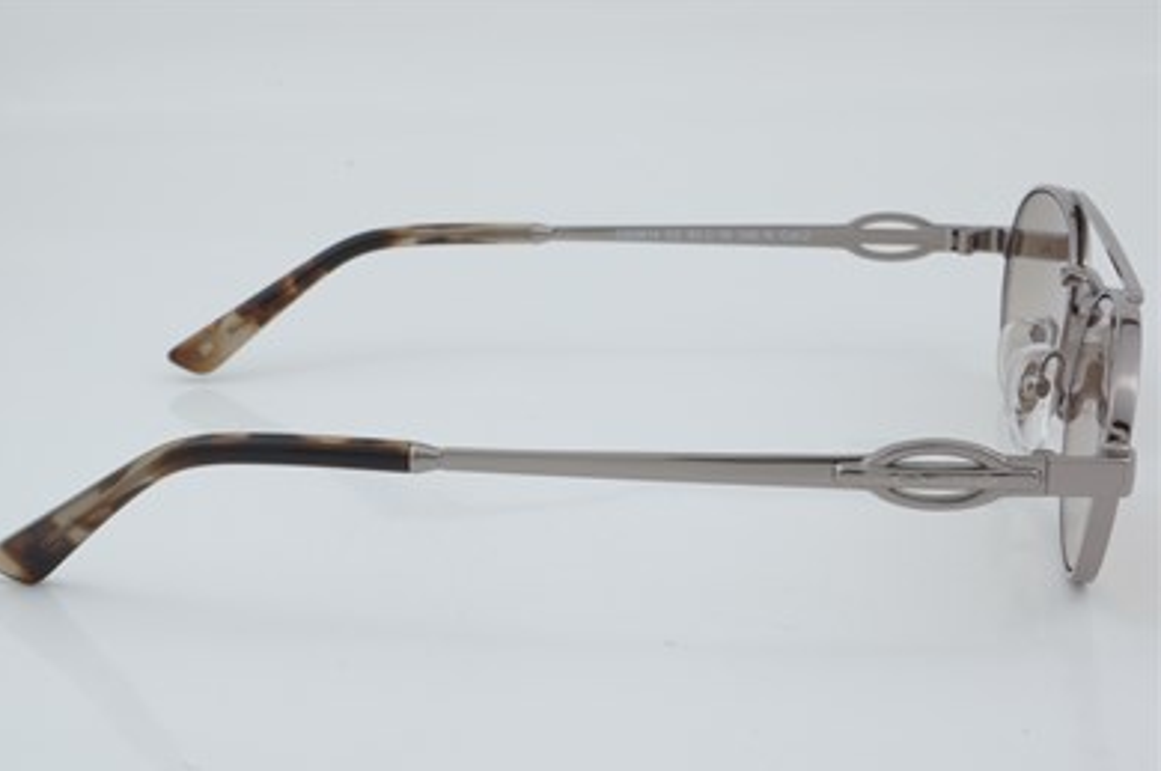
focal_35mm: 77
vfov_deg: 17.7
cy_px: 387
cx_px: 569
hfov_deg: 26.3
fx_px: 2480
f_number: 29
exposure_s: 1/4
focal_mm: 50
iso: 100
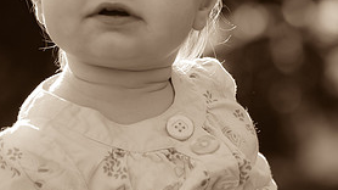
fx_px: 2705
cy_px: 55
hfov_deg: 7.1
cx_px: 247
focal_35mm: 302
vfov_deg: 4.0
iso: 320
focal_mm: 92
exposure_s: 1/1250
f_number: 3.5
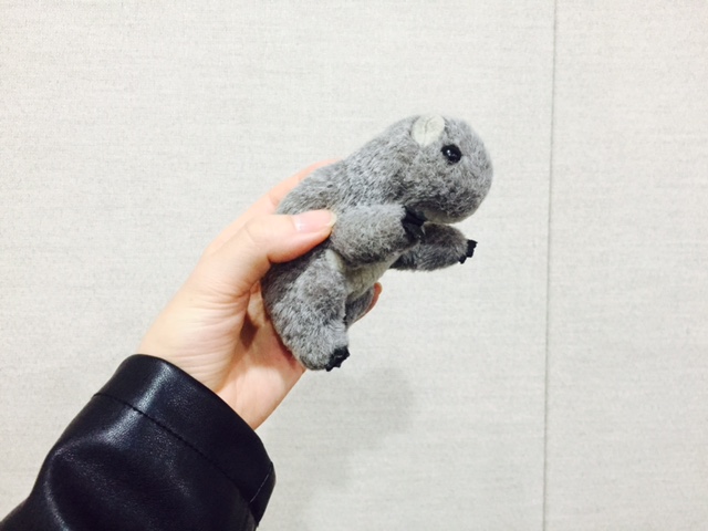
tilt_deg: -4.9
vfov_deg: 48.2
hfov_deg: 61.7
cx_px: 354
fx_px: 593
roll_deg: -1.0
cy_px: 266
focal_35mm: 29
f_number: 2.2
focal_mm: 4.15
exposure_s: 1/30
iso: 250
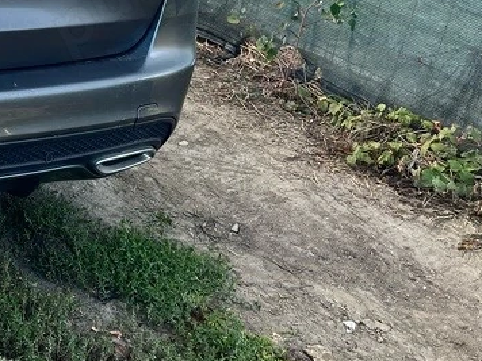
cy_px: -49
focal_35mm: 73
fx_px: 1016
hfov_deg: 24.6
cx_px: -64
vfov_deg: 19.2
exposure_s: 1/219
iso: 40
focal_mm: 5.1
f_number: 1.6
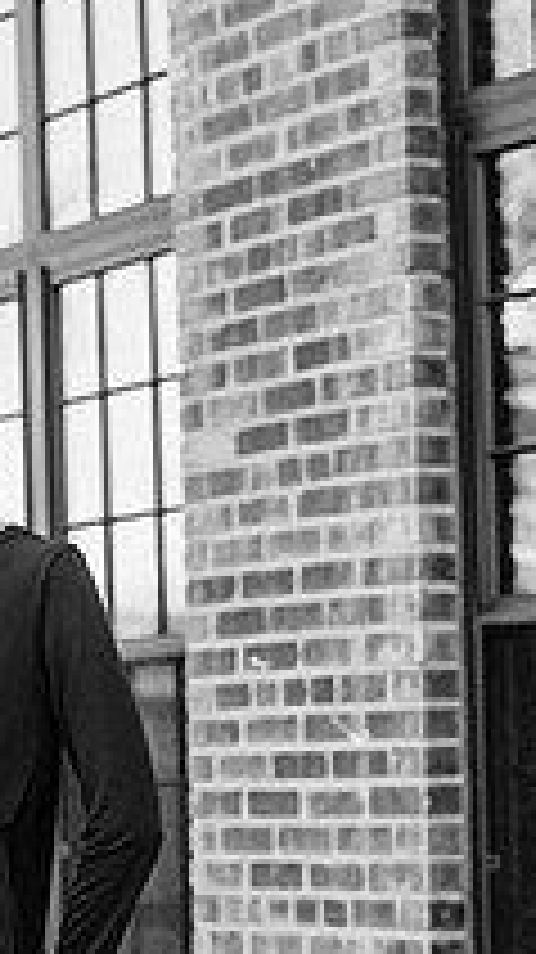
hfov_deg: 9.3
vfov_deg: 16.4
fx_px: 3265
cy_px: 914
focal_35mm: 129
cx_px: -99
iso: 125
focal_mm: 58
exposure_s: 1/320
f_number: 3.2
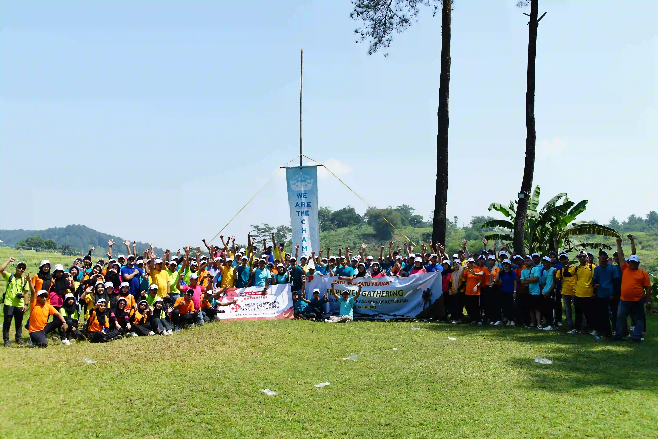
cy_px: 220
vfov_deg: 37.9
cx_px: 329
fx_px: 640
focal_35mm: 35
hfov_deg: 54.4
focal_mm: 35
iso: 160
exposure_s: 1/1000
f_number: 4.5
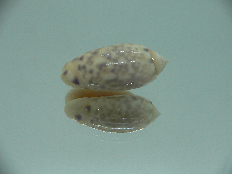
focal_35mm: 35
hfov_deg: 52.6
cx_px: 116
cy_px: 87
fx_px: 235
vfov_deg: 40.7
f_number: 2.8
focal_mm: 4.6
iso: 80
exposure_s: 1/60
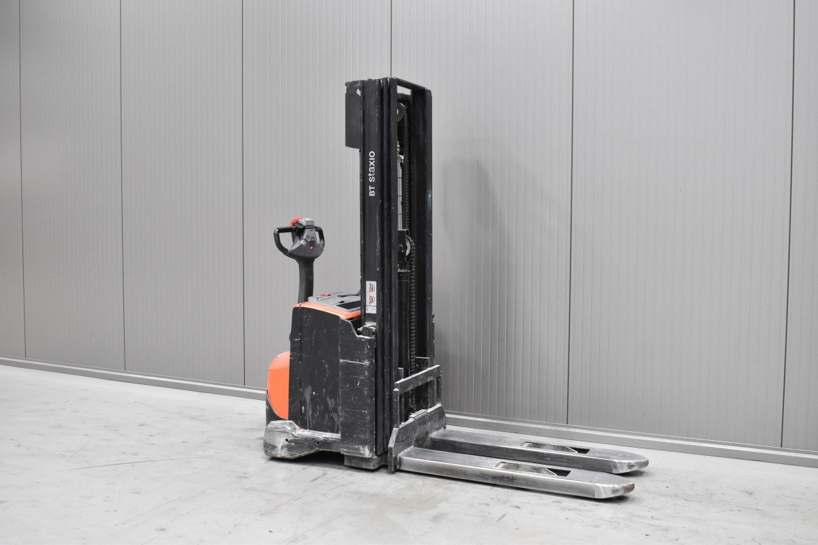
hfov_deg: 55.1
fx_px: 784
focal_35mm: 34
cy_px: 272
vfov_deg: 38.4
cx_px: 409
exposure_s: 1/30
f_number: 5
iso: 1600
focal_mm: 23
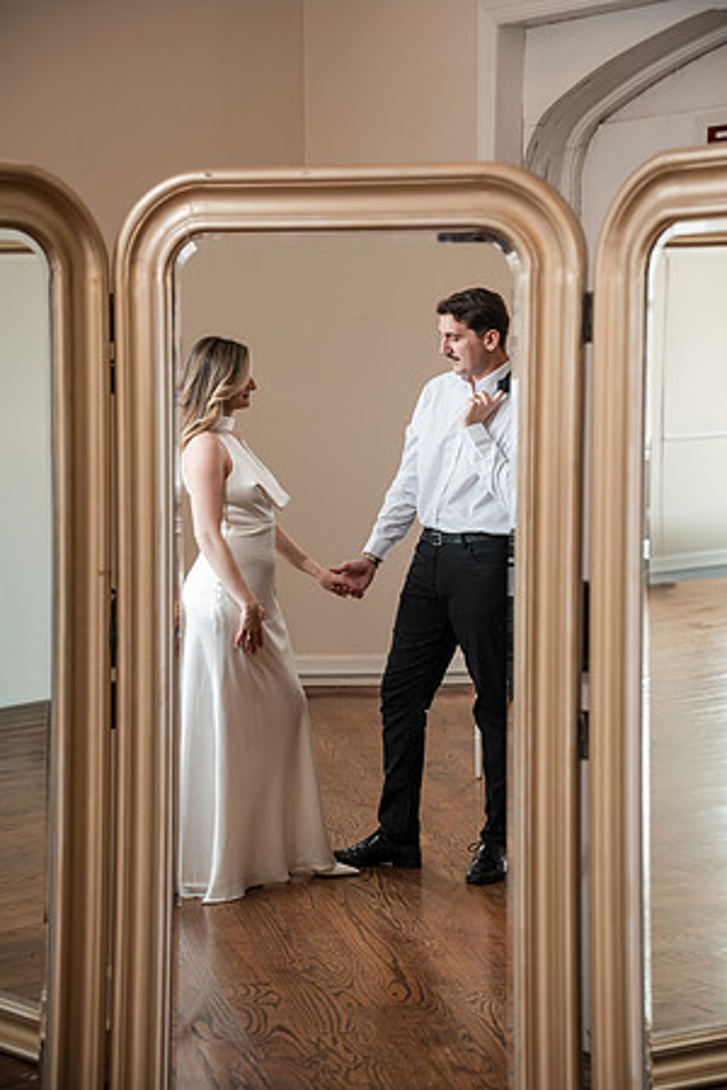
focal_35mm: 79
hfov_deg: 17.3
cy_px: 545
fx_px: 2393
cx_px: 364
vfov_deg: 25.7
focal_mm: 79
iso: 640
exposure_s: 1/250
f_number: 4
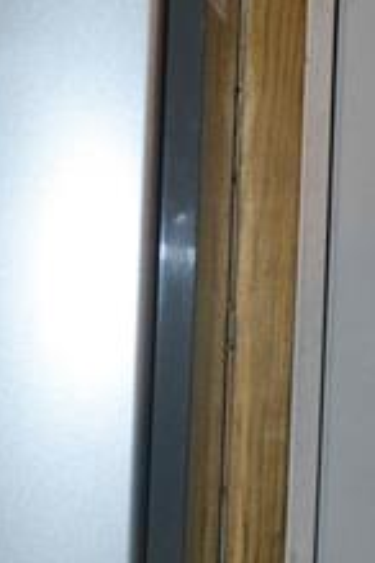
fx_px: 2140
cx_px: -28
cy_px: 321
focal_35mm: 137
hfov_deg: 9.9
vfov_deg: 15.0
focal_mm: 26
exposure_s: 1/60
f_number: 4.2
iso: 1600
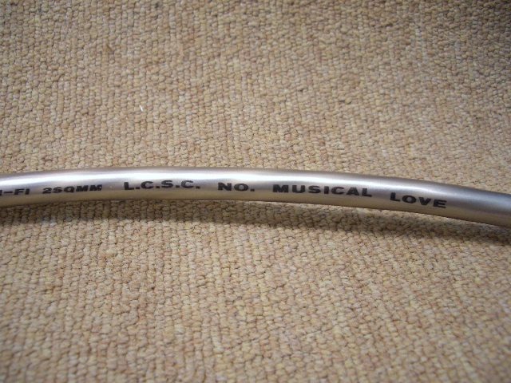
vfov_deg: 40.7
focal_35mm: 35
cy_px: 192
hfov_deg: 52.6
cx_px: 256
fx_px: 517
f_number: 2.6
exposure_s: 1/15
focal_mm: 5.8
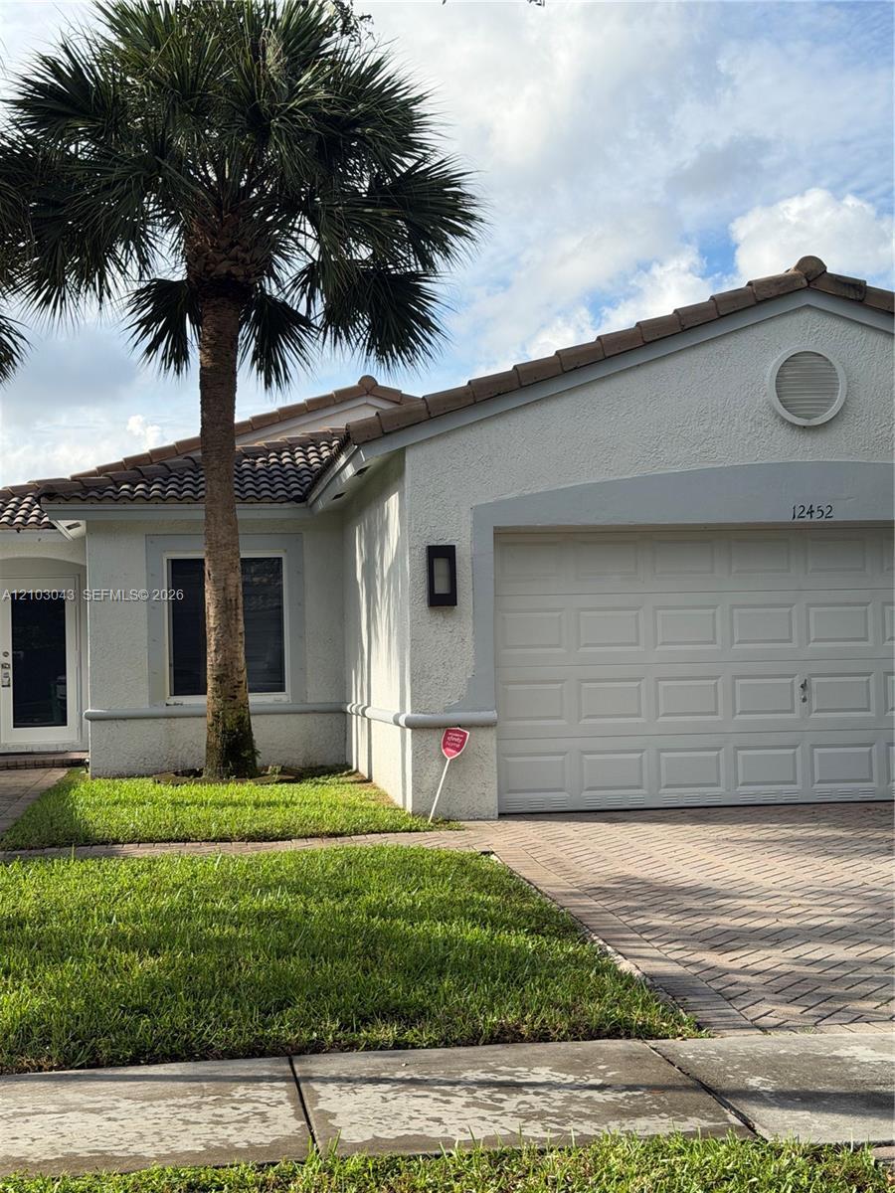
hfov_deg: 30.3
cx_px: 448
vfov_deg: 39.7
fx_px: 1655
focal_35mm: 48
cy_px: 596
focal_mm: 6.76
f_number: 1.78
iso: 64
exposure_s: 1/3378
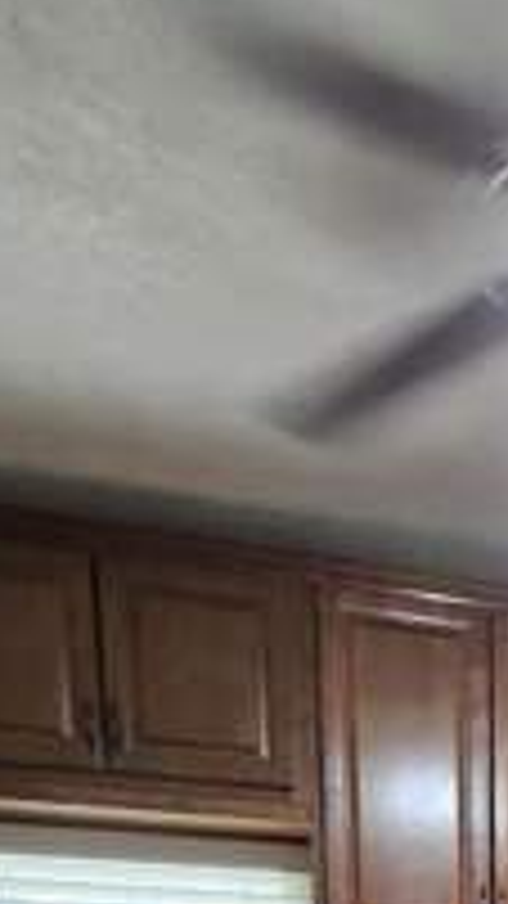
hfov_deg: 23.4
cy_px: 1259
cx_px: 665
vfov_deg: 31.2
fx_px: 1078
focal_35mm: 45
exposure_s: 1/30
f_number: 2.2
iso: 400
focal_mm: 1.74
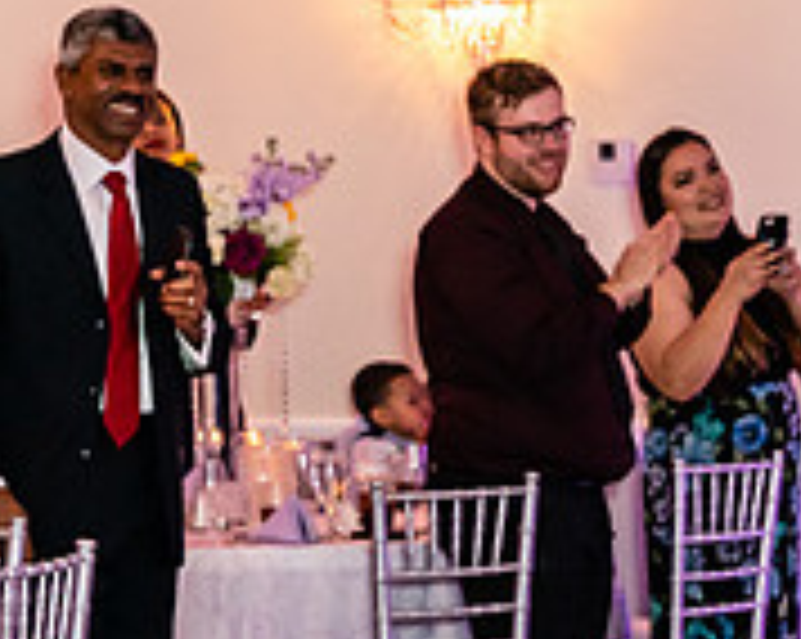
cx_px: 1228
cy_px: 732
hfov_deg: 10.5
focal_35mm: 177
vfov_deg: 8.6
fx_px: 4191
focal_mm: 55
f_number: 4
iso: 3200
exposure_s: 1/125
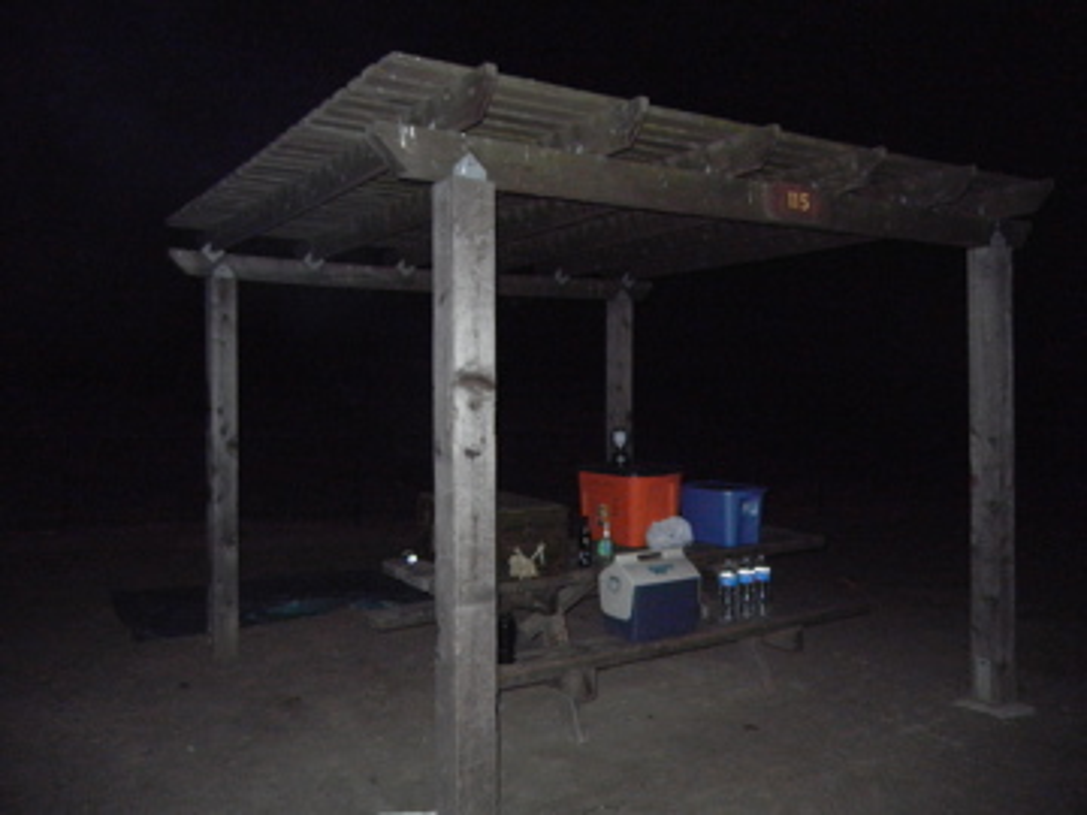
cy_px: 408
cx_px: 544
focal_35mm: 30
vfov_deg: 46.8
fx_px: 942
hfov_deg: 60.0
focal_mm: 5.4
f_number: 3.5
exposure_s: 1/8
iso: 560
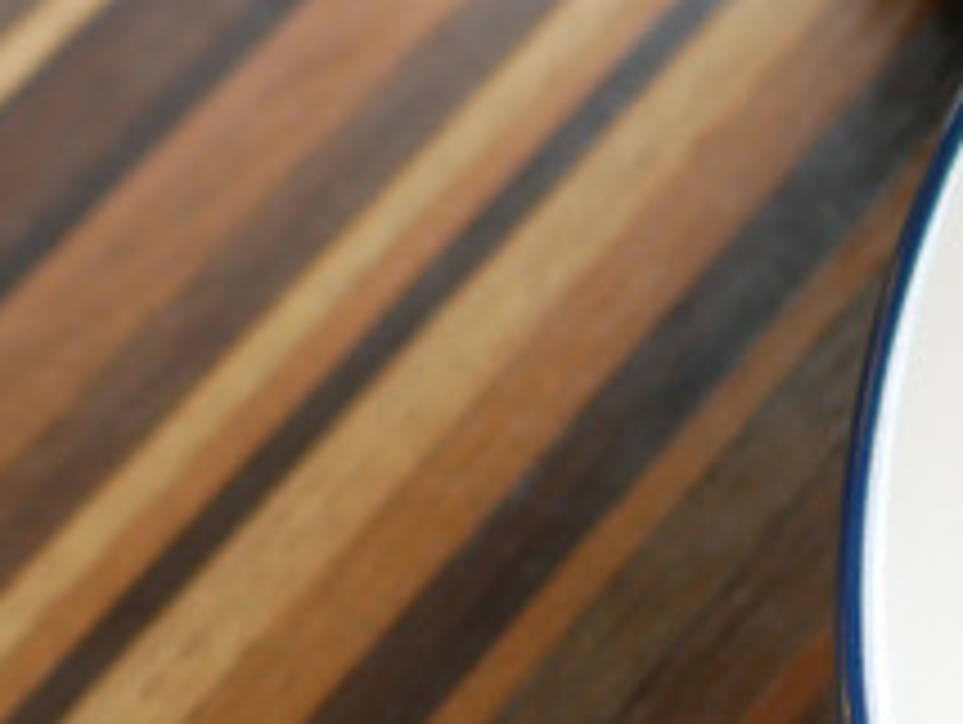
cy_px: 171
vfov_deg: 10.6
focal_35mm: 140
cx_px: 1989
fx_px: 3899
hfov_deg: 12.3
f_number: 2.2
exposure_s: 1/200
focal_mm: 15
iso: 200
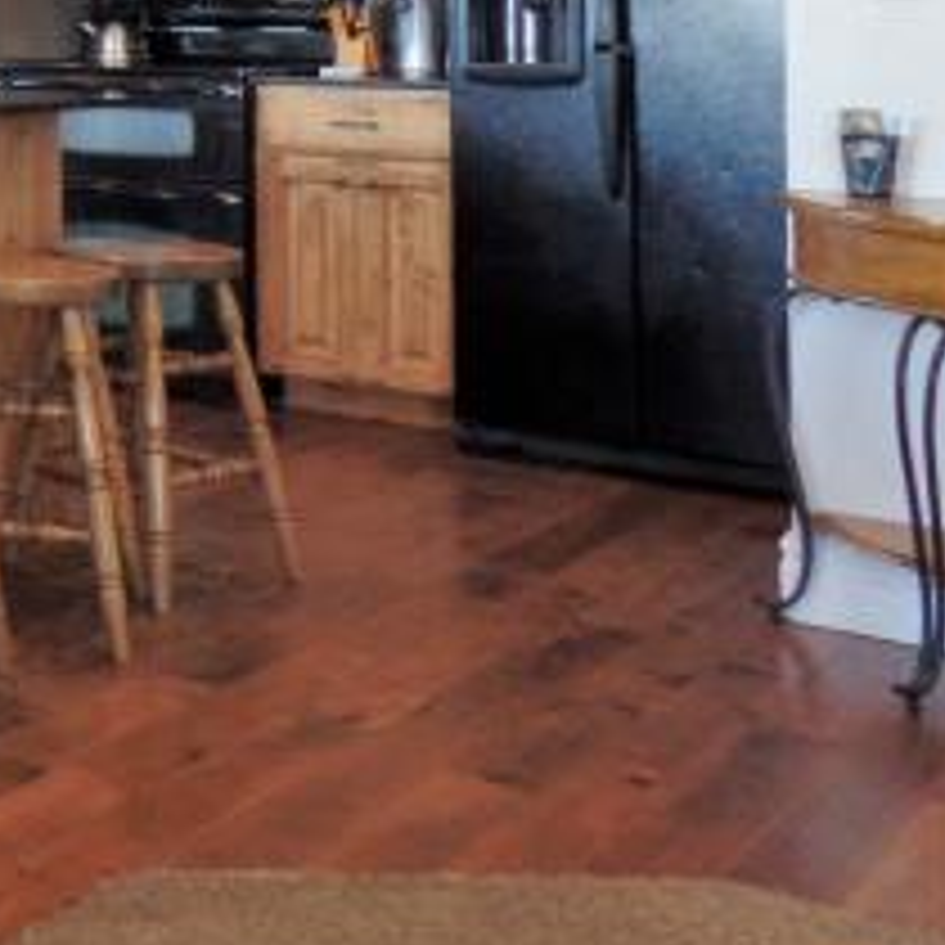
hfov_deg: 22.5
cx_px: -486
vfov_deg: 25.8
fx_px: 1915
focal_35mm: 62
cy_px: -81
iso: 200
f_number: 2.8
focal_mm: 4.1
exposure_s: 1/30
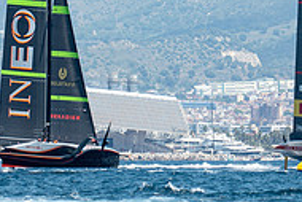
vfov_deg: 1.5
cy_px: 69
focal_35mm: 891
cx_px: 165
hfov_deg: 2.3
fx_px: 7480
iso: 100
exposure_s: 1/3200
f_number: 2.8
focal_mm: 200
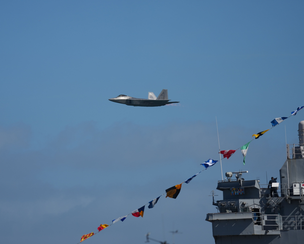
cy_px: 122
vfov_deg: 3.4
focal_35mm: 451
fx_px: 4058
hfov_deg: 4.3
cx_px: 131
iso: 200
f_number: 4.5
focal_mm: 400
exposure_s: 1/3200
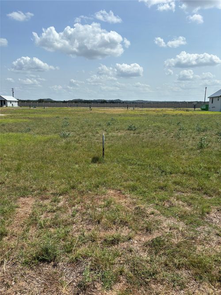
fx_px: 221
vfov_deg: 67.3
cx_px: 110
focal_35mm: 26
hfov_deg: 53.0
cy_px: 148
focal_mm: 5.96
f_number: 1.6
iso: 50
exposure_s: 1/5618
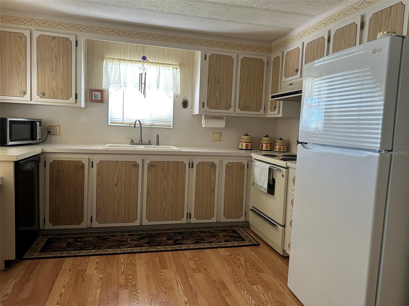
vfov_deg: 53.1
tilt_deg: -7.2
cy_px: 153
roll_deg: -0.8
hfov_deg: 67.3
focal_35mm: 26
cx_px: 204
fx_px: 307
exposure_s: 1/78
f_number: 1.5
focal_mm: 5.7
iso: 125
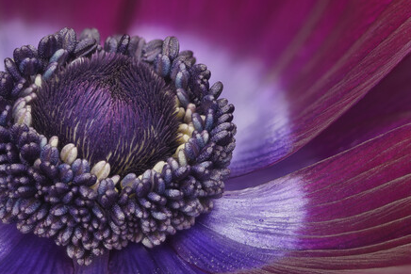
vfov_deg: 5.3
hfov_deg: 8.0
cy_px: 126
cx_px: 101
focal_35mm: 258
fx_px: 2946
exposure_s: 1/200
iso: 125
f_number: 2.8
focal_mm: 150
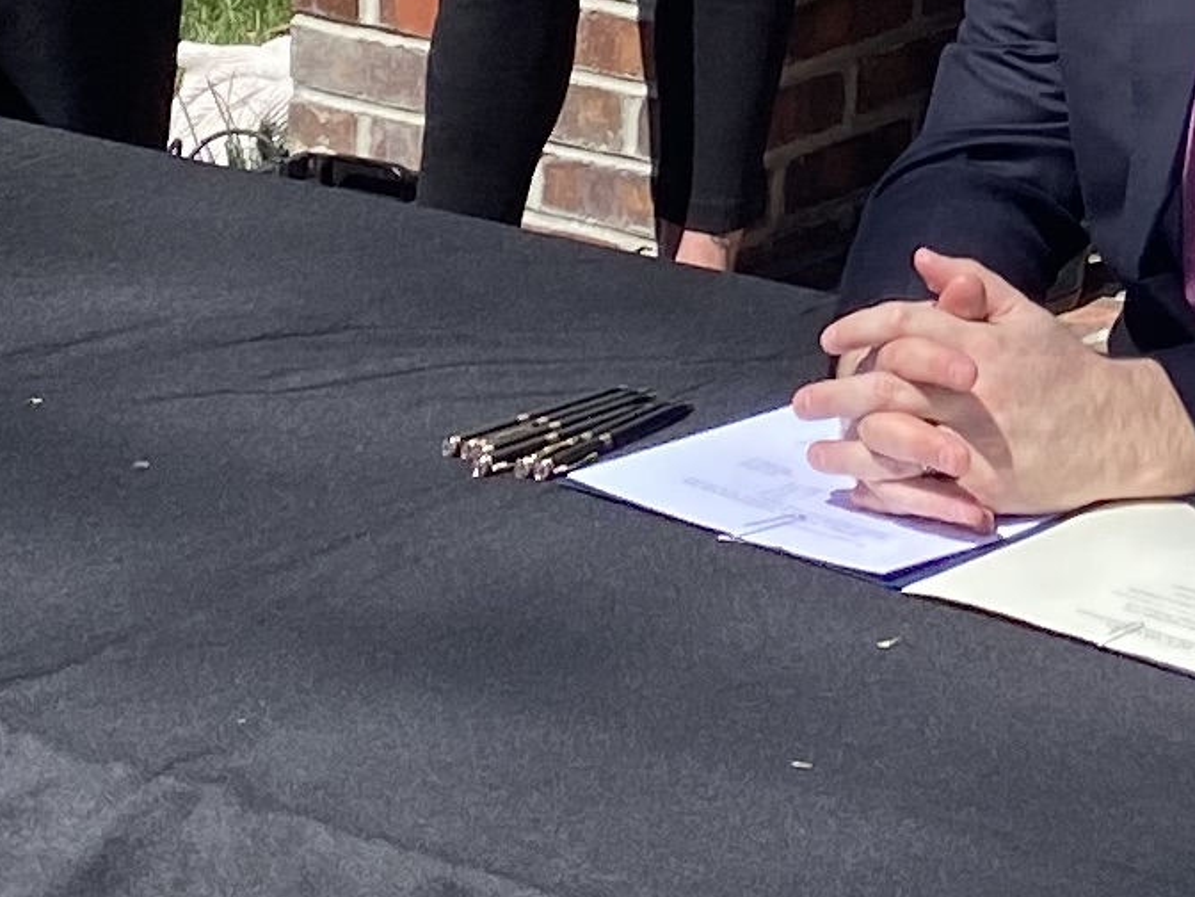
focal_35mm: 156
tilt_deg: -4.3
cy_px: -840
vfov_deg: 9.0
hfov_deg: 12.3
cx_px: 1496
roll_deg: -2.3
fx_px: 5385
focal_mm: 4.25
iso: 32
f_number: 1.8
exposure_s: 1/2410
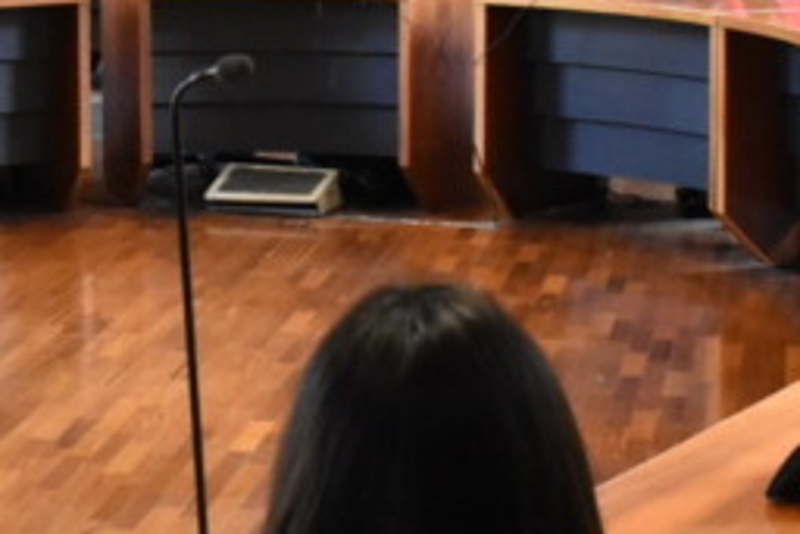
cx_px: 50
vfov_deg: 10.2
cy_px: 251
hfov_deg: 15.0
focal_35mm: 135
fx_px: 3002
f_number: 5.6
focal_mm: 18
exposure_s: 1/200
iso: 3200
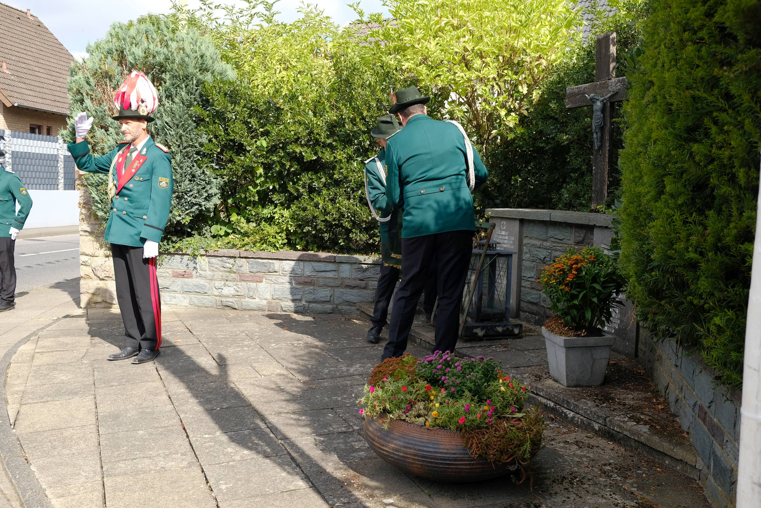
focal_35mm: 35
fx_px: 740
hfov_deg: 54.4
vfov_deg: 37.9
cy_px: 254
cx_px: 380
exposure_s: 1/280
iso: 200
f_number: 5.6
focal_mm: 23.3
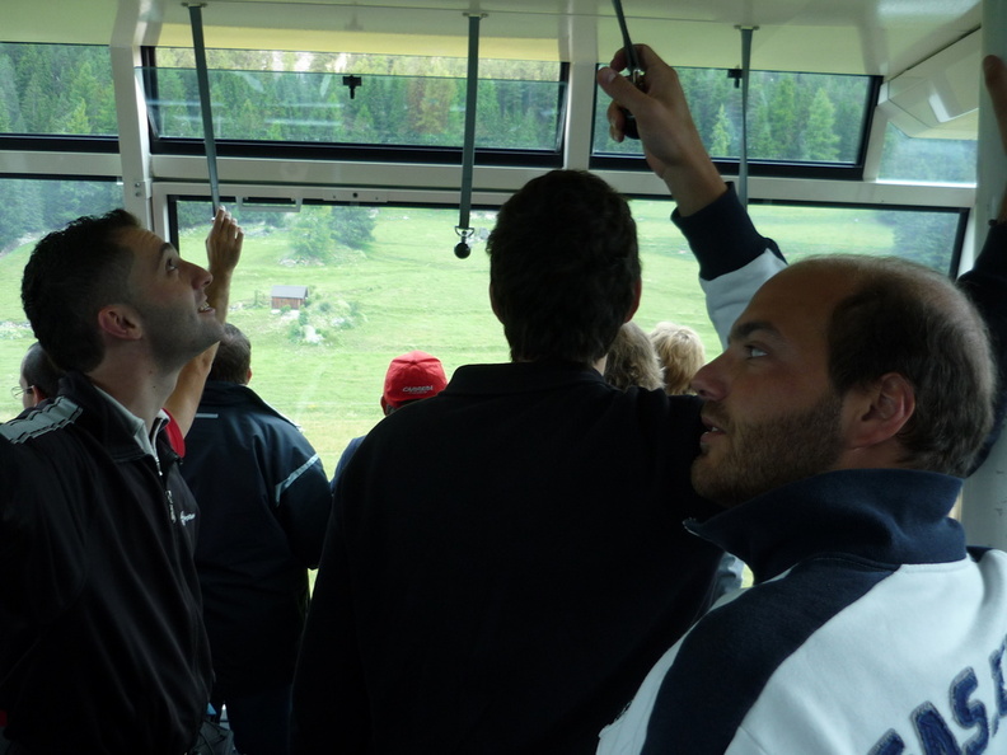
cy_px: 378
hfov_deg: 55.4
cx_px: 504
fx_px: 960
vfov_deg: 42.9
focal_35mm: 33
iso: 100
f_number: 2.8
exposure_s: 1/60
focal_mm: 5.5
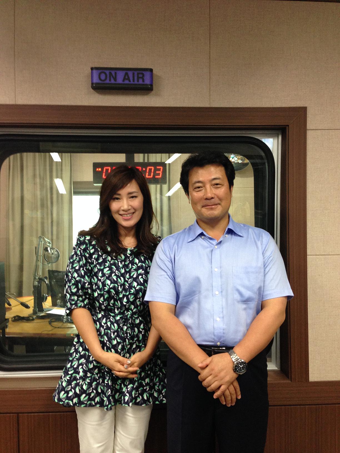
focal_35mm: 33
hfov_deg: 42.9
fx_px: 432
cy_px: 226
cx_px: 170
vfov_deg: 55.4
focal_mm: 4.12
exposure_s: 1/20
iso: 125
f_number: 2.4
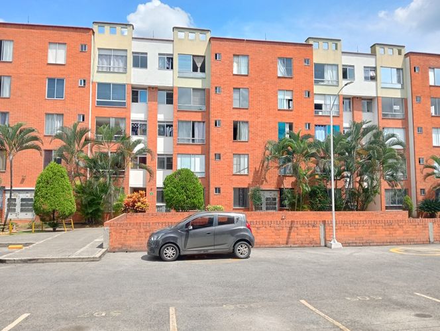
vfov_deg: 49.9
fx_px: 356
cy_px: 166
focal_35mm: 28
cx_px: 220
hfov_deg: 63.4
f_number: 1.8
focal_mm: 3.98
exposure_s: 1/4348
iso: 102
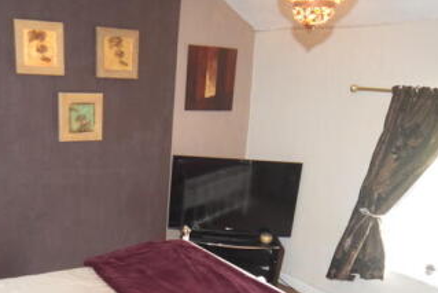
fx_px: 450
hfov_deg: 50.4
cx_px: 127
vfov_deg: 34.6
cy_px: 244
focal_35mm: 37
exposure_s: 1/60
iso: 3200
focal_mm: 12
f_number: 4.5
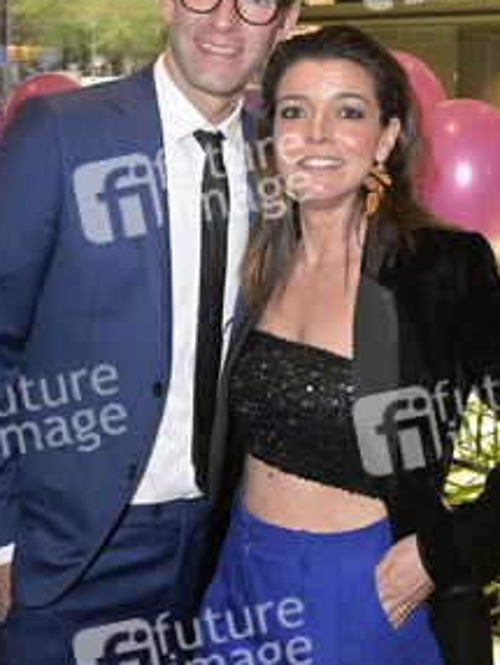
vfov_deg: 40.4
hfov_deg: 30.9
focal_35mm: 47
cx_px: 260
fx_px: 904
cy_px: 305
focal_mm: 35
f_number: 6.3
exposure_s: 1/100
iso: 2500
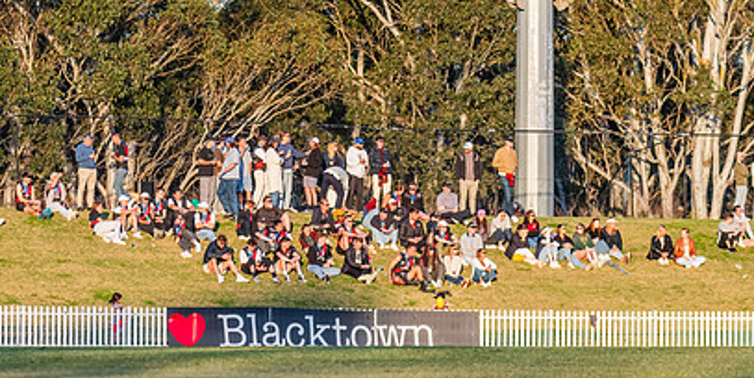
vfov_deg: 3.3
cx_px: 305
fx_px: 6588
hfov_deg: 6.5
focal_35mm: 338
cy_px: 232
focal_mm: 210
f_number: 5
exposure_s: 1/1600
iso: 800
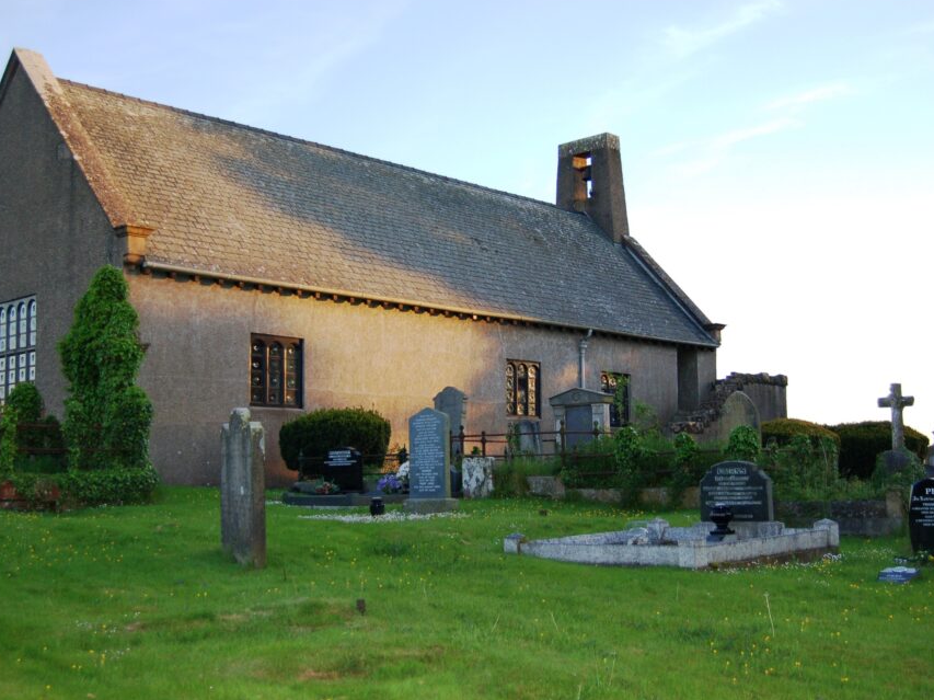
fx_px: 1214
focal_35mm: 45
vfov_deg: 32.2
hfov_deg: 42.1
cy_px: 357
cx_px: 456
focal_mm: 26
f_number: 4
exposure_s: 1/400
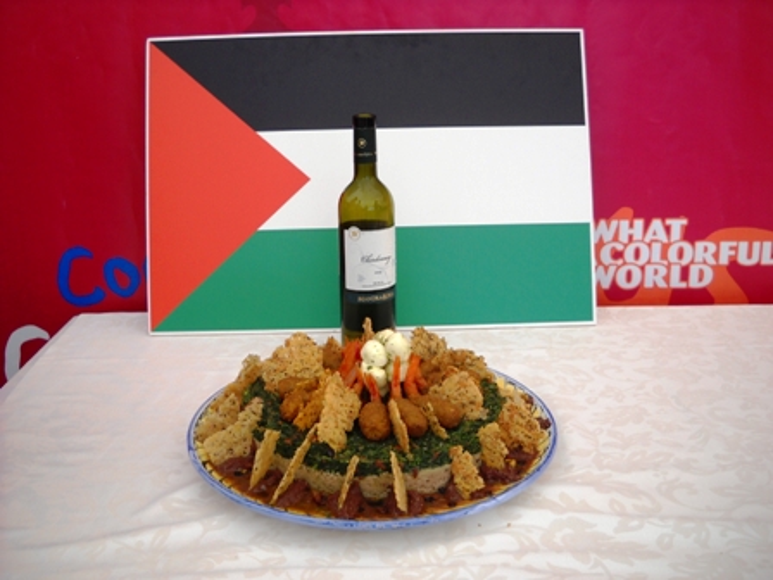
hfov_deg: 45.8
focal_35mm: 41
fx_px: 916
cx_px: 386
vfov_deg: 35.1
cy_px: 290
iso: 64
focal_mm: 6.72
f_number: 3.1
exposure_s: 1/76
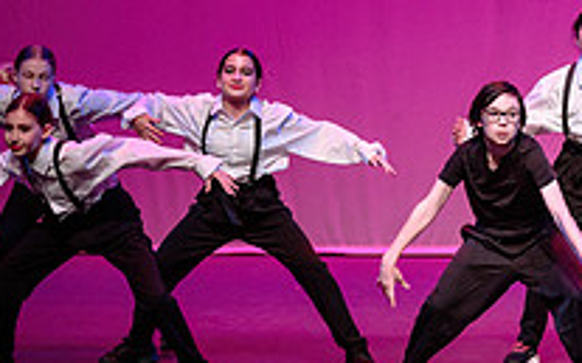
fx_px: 4755
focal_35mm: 300
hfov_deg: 6.9
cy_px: 184
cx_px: 748
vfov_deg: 4.4
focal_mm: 102
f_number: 2.8
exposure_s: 1/500
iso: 800
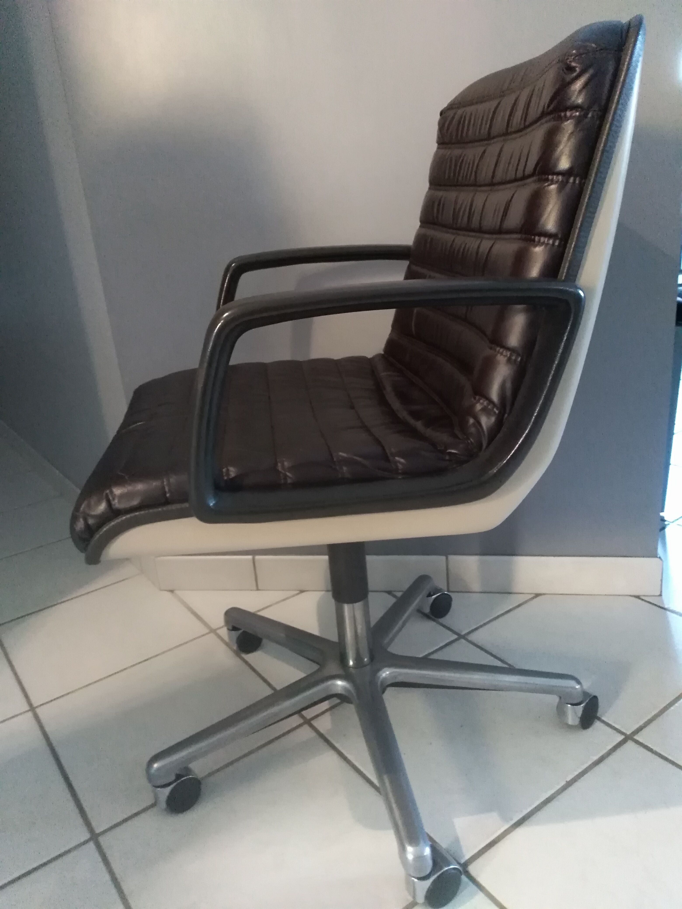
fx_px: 683
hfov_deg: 53.1
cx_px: 341
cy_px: 454
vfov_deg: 67.3
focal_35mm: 26
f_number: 2
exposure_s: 1/14.3
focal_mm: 3.54
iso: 1347
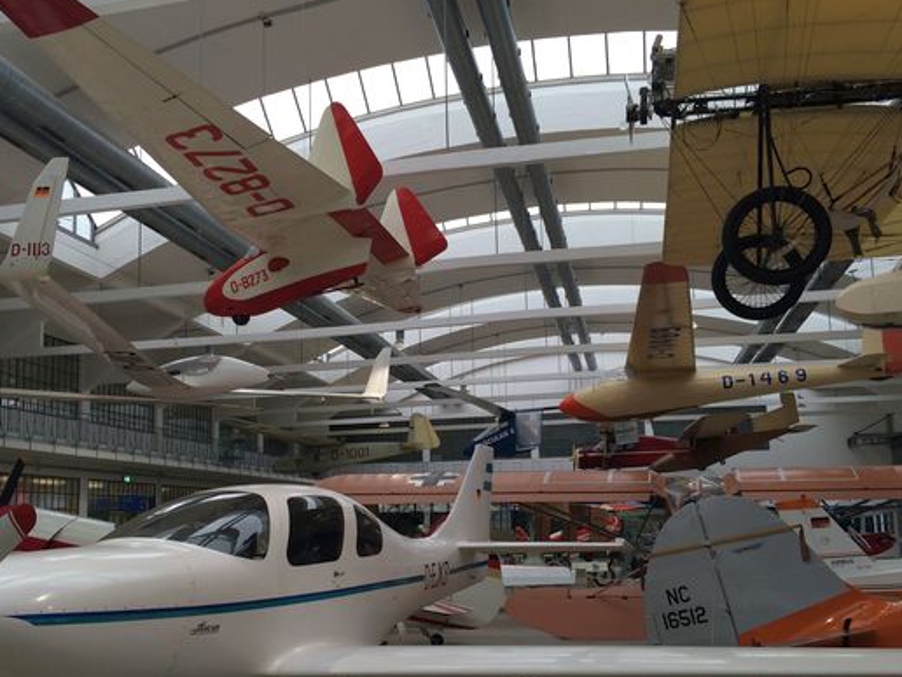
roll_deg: +0.9
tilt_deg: +8.3
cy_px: 394
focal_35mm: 36
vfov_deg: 39.5
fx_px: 938
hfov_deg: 51.3
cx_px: 404
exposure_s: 1/60
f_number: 2.2
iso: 40
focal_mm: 4.15
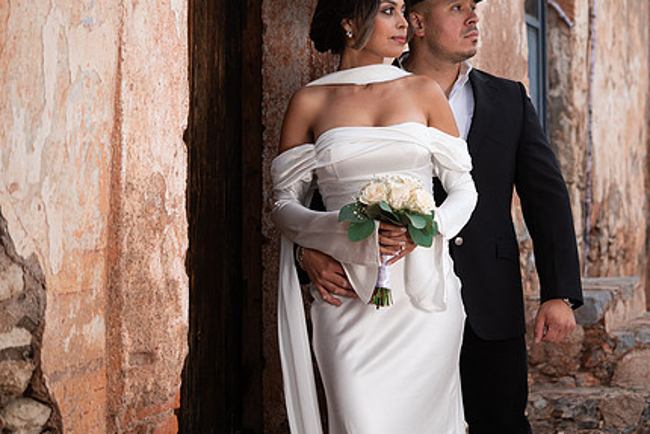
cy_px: 164
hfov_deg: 25.0
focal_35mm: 81
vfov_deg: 16.8
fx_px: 1463
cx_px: 422
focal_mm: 60
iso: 125
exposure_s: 1/125
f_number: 4
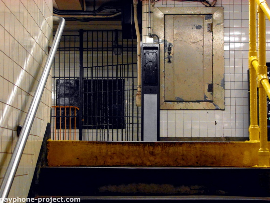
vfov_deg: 18.9
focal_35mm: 78
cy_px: 102
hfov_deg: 25.0
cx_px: 135
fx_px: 608
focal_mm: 13.9
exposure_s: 1/45
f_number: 3.8
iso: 800
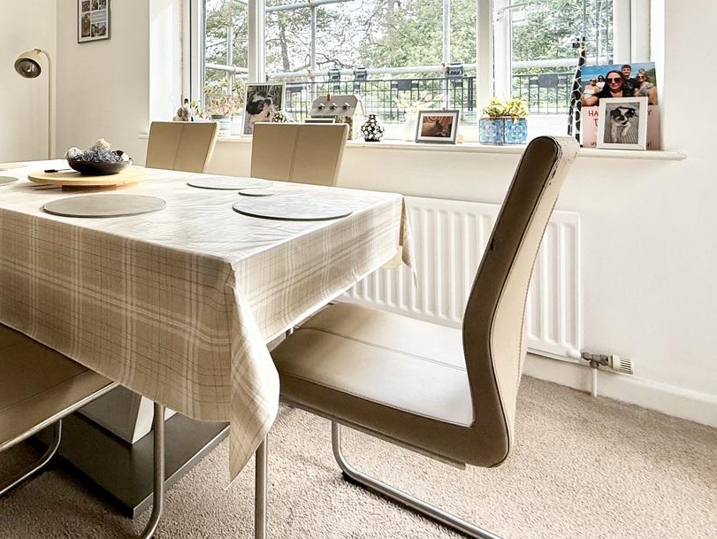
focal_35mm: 23
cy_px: 116
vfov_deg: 55.2
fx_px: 477
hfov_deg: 71.5
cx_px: 233
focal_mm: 2.22
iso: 50
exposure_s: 1/154
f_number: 2.2
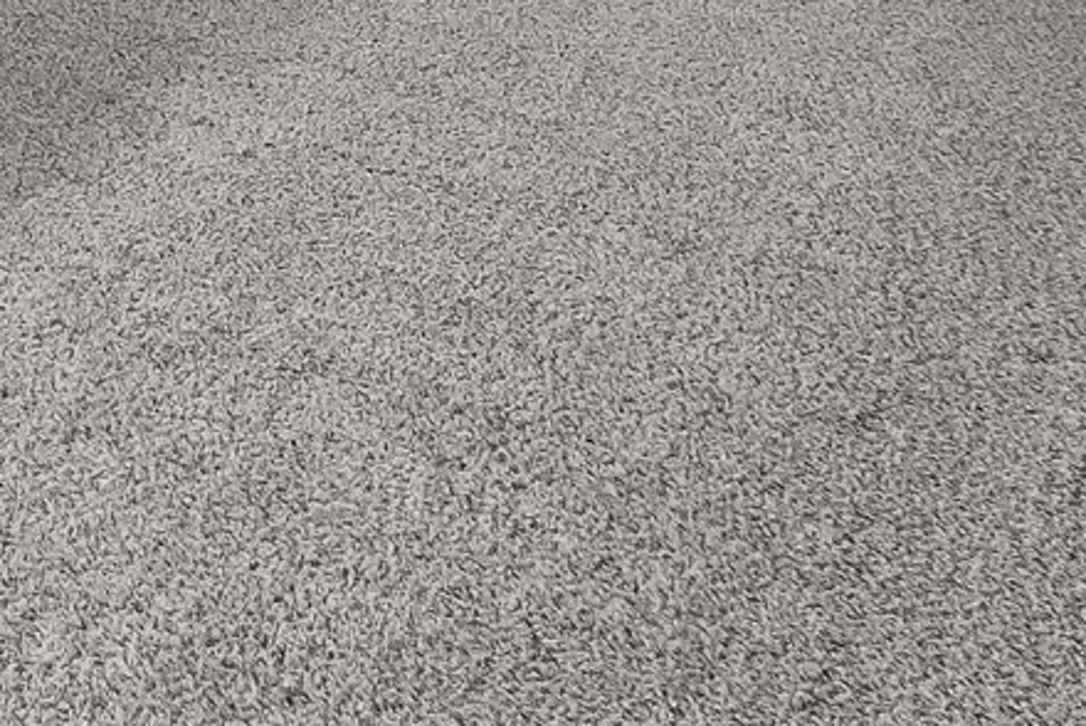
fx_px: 2234
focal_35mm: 74
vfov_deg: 14.6
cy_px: -810
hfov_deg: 22.3
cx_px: -568
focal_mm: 10
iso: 320
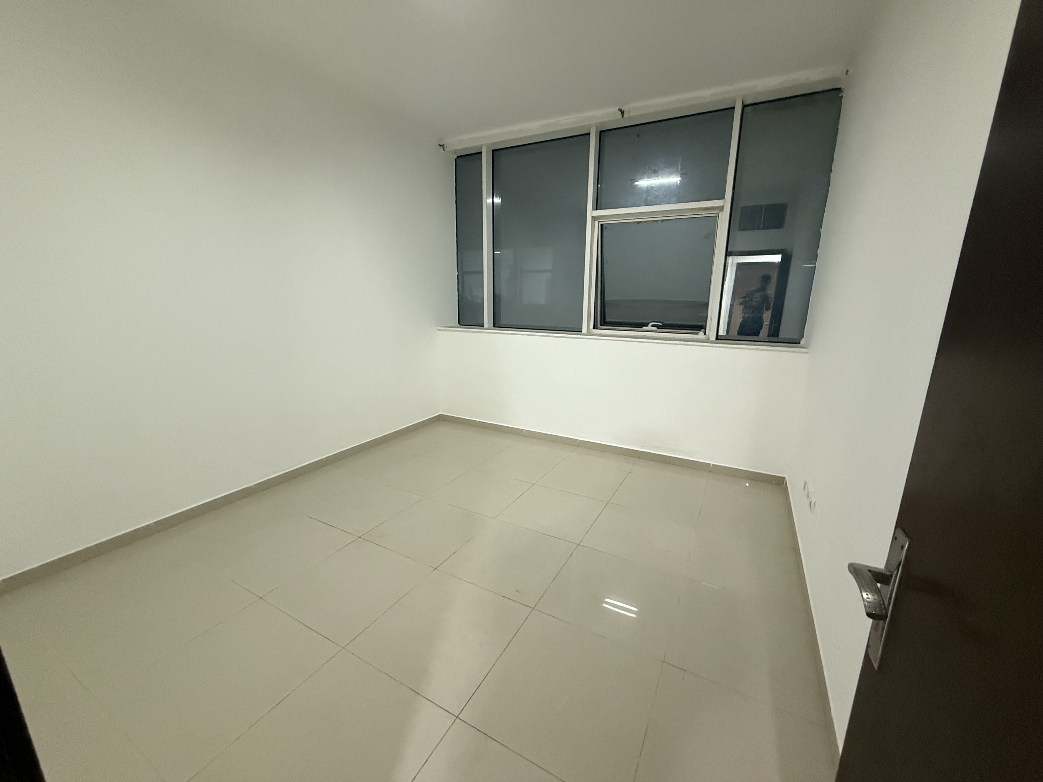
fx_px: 422
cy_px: 391
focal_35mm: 14
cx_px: 522
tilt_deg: -13.3
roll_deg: -0.2
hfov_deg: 102.1
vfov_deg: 85.7
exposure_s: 1/50
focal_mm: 2.22
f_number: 2.2
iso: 640
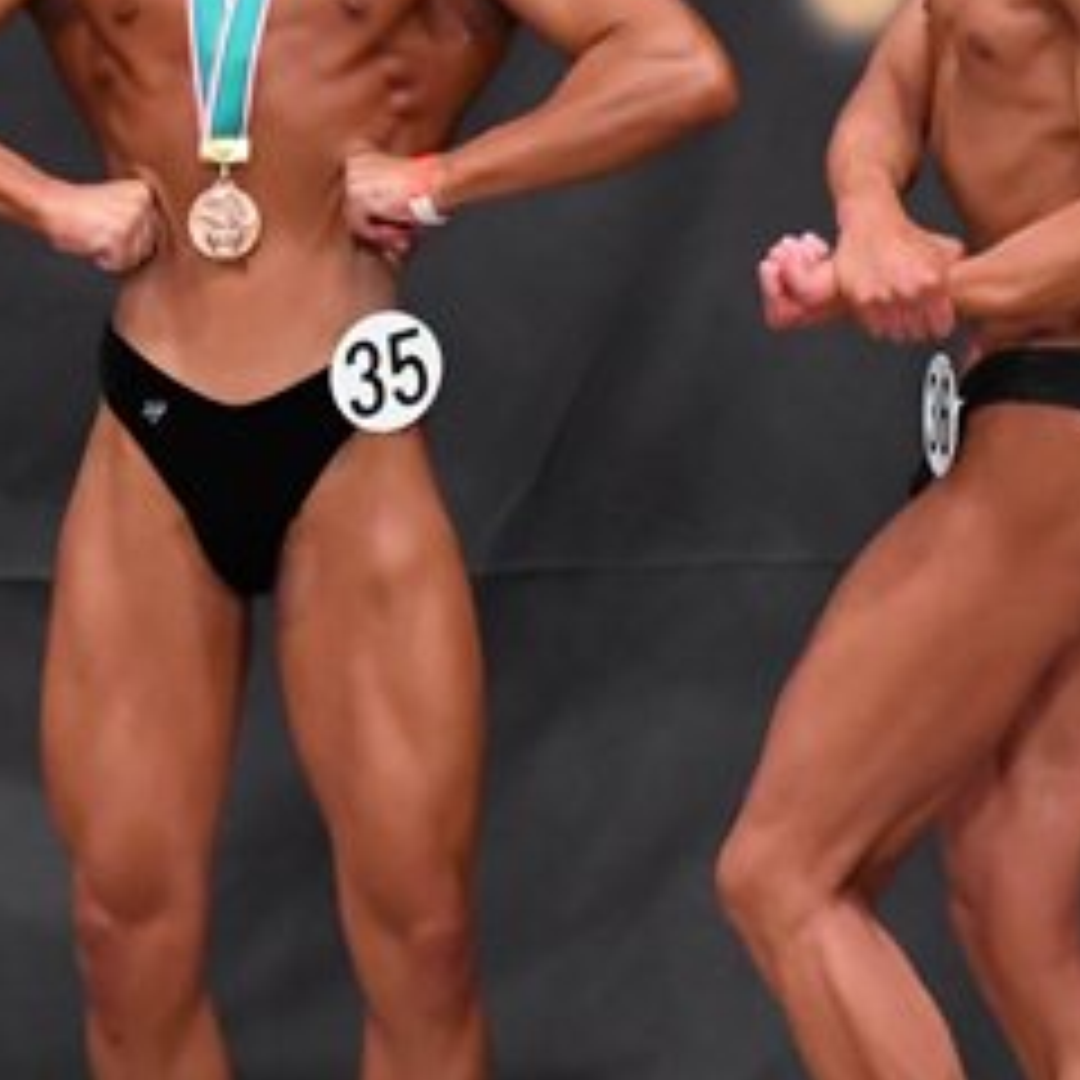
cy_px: 378
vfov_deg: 2.8
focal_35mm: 618
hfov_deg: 2.8
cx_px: 407
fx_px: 21814
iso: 5000
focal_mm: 150
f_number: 5.6
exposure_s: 1/400
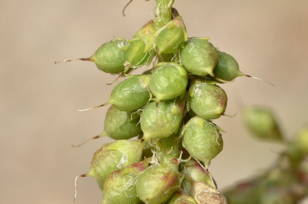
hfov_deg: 22.7
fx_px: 768
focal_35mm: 90
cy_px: 102
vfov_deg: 15.1
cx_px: 154
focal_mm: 60
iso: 100
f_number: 14
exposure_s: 1/100
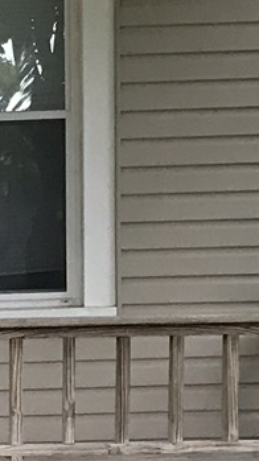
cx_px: -300
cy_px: 544
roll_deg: +2.0
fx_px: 2188
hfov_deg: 6.5
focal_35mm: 179
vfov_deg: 11.8
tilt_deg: -5.0
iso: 32
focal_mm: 3.99
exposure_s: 1/30
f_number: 1.8
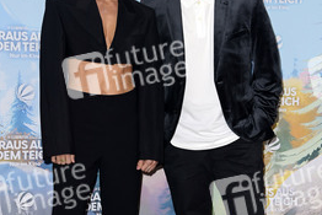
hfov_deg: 17.2
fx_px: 1065
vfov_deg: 11.5
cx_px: 161
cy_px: 131
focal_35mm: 119
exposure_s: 1/250
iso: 640
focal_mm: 78
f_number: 5.6
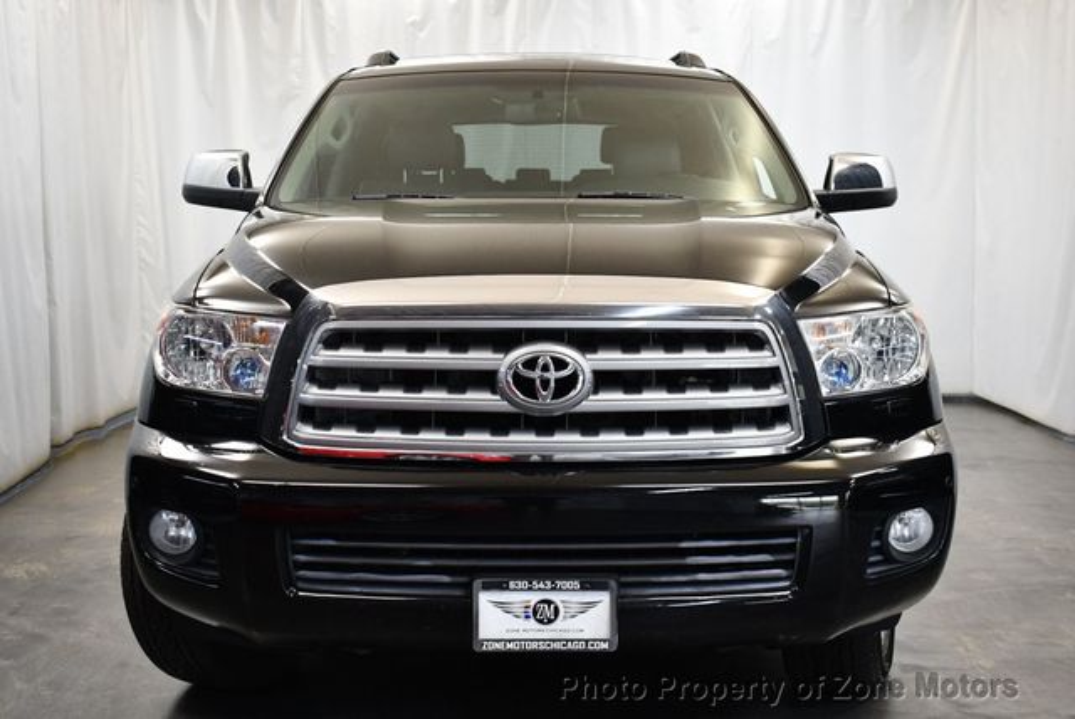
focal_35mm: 44
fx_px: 1315
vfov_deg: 30.6
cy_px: 360
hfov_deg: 44.5
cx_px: 538
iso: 1400
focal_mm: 22
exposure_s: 1/125
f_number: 3.8
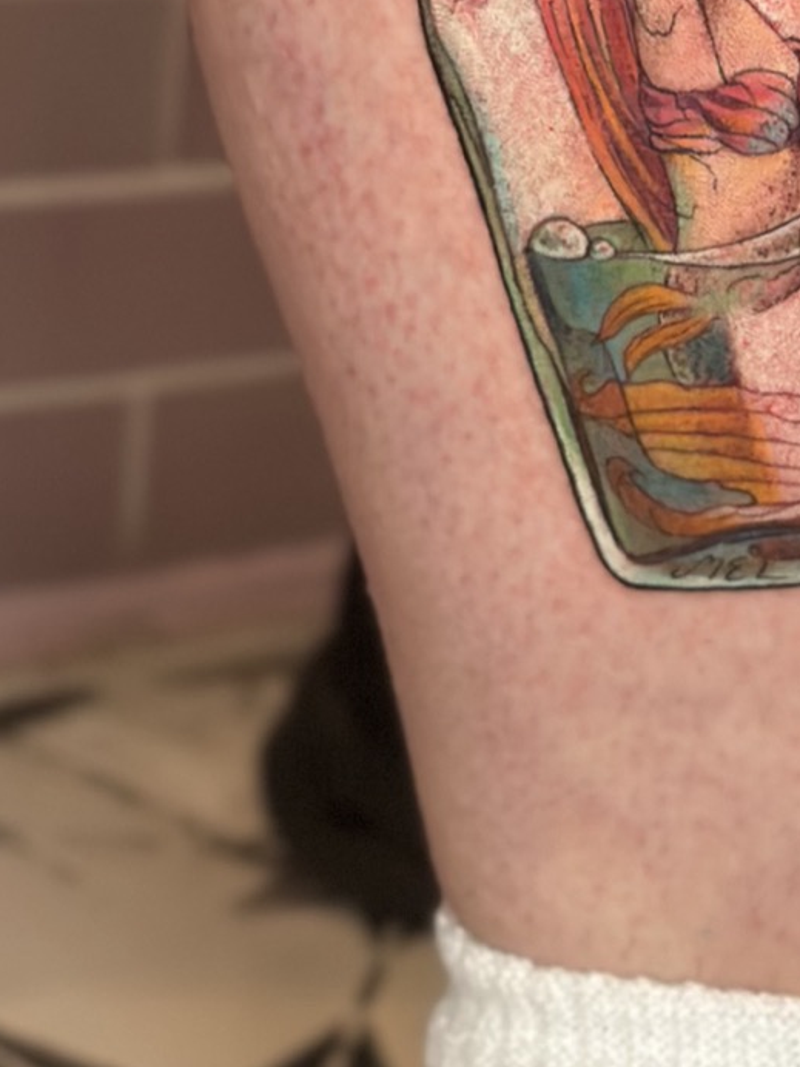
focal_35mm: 111
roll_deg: -6.5
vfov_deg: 17.4
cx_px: 822
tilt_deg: -8.0
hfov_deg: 13.1
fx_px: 3420
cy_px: 83
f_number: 1.78
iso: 400
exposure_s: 1/60
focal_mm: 6.86
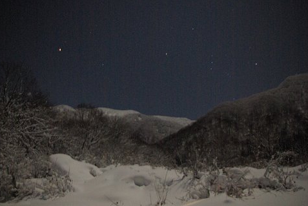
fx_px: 248
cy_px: 110
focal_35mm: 29
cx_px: 145
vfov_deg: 45.0
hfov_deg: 63.6
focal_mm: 18
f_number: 3.5
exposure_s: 3
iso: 1600
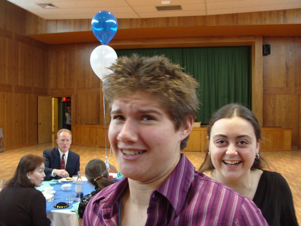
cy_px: 113
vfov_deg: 40.7
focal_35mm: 35
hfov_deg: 52.6
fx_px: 304
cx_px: 150
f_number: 2.8
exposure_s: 1/45
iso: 200
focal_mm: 7.8
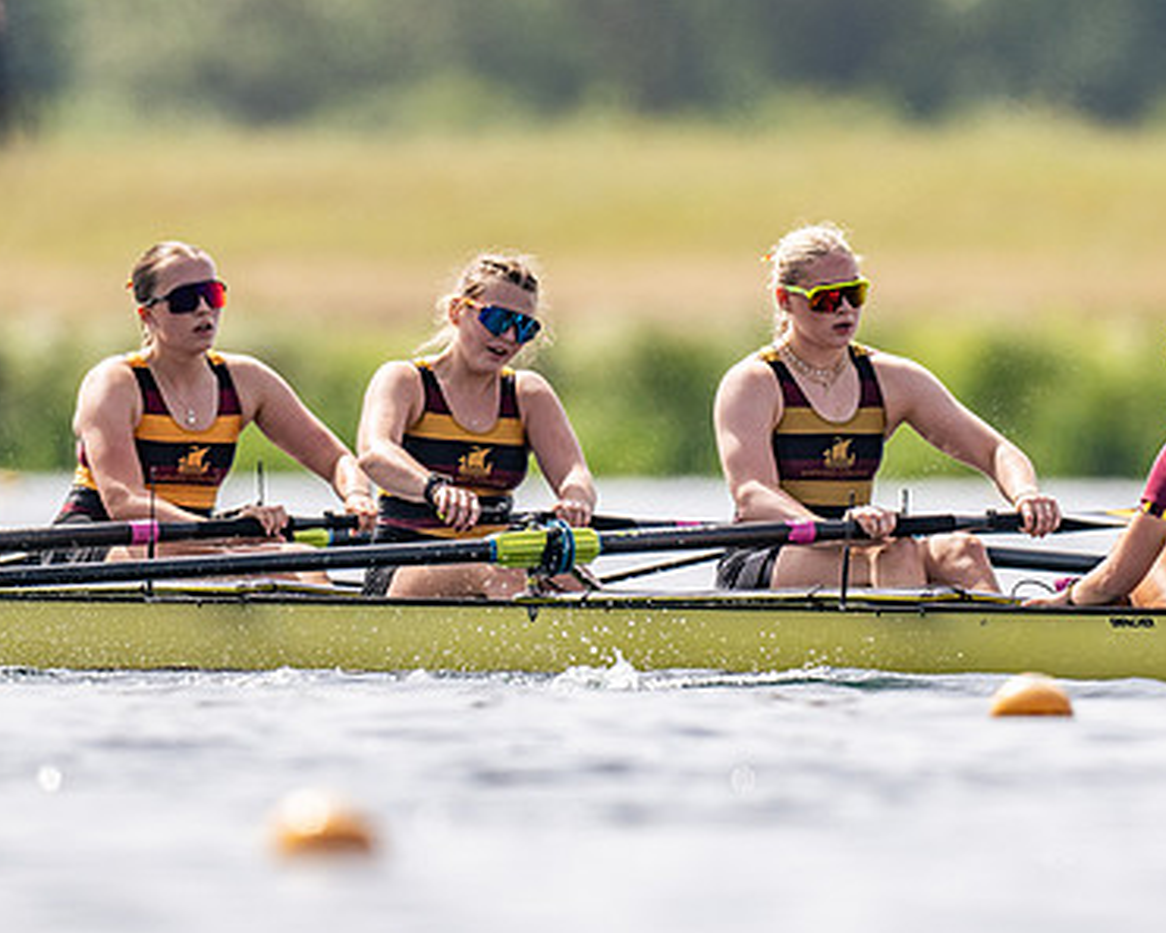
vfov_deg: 1.2
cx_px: 735
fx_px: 45495
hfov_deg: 1.5
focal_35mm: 1318
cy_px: 424
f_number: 4
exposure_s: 1/2500
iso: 160
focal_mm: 600
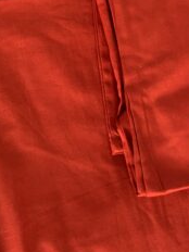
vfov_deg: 17.6
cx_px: 26
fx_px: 728
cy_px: -125
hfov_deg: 14.7
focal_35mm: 100
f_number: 1.8
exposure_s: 1/122
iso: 32
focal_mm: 3
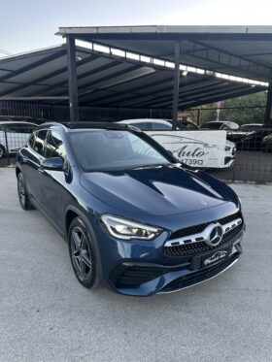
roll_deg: -1.4
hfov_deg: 56.8
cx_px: 136
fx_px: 251
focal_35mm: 24
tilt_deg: -12.6
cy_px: 181
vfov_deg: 71.6
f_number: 1.78
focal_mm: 6.86
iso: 80
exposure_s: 1/100
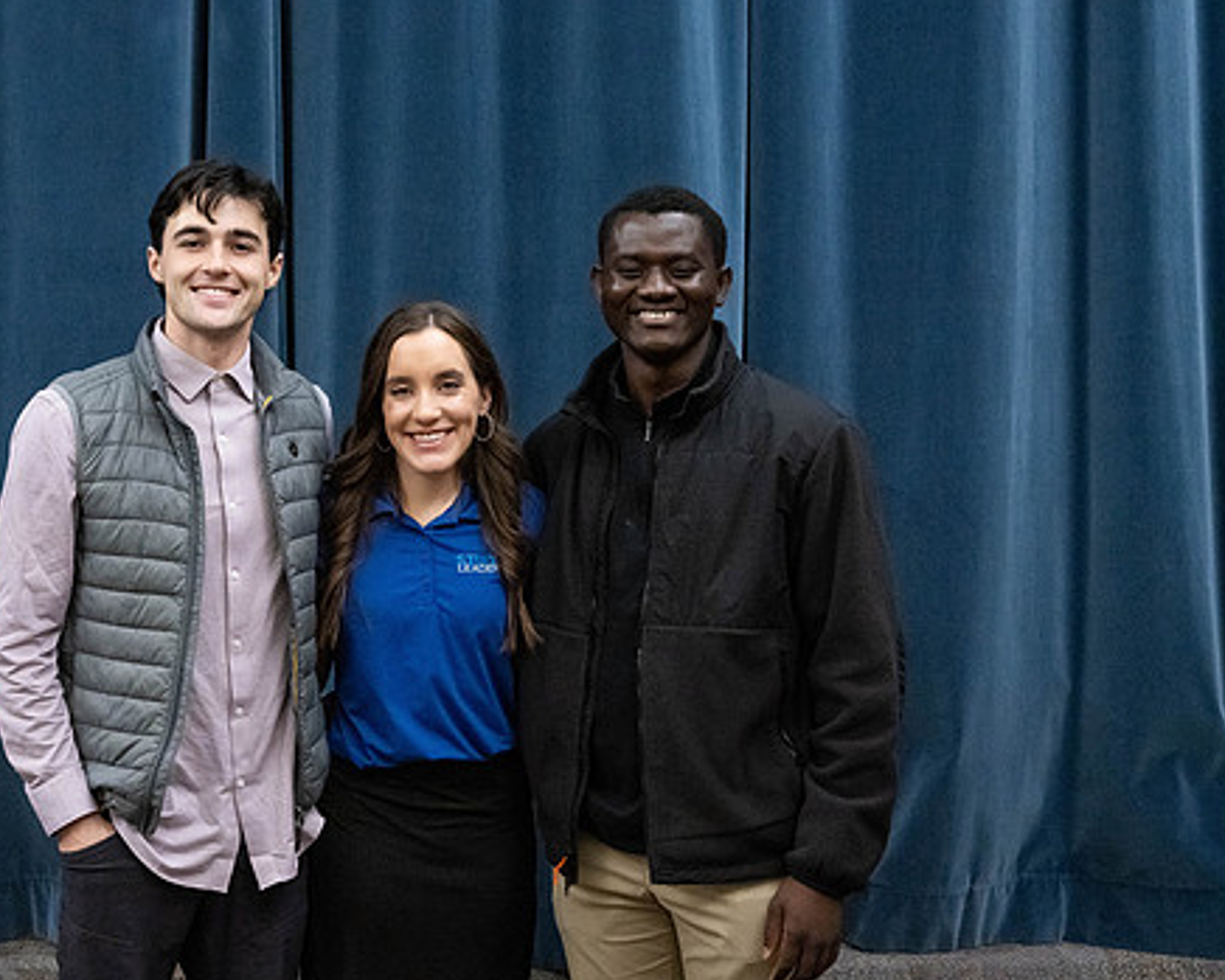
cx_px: 427
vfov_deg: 27.1
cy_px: 445
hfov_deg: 33.3
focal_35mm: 56
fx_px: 2031
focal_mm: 42
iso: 5000
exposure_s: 1/250
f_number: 5.6
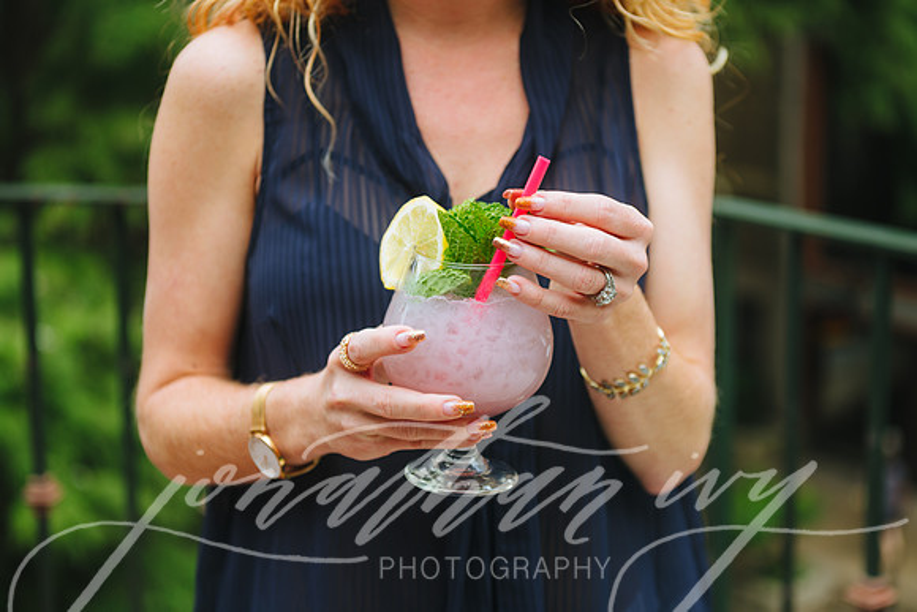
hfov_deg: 28.8
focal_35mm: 70
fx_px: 1783
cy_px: 306
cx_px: 458
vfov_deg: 19.5
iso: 100
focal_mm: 70
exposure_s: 1/160
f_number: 4
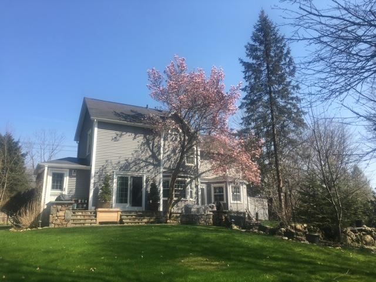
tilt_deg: +16.5
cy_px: 141
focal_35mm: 29
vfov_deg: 48.2
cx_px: 188
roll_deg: +0.7
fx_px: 315
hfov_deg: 61.7
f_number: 2.2
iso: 25
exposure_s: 1/950
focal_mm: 4.15
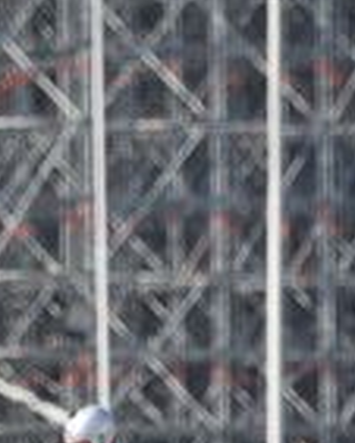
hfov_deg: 0.7
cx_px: 220
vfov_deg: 0.8
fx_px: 30515
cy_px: 214
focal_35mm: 2326
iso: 400
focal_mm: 500
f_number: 8
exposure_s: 1/640
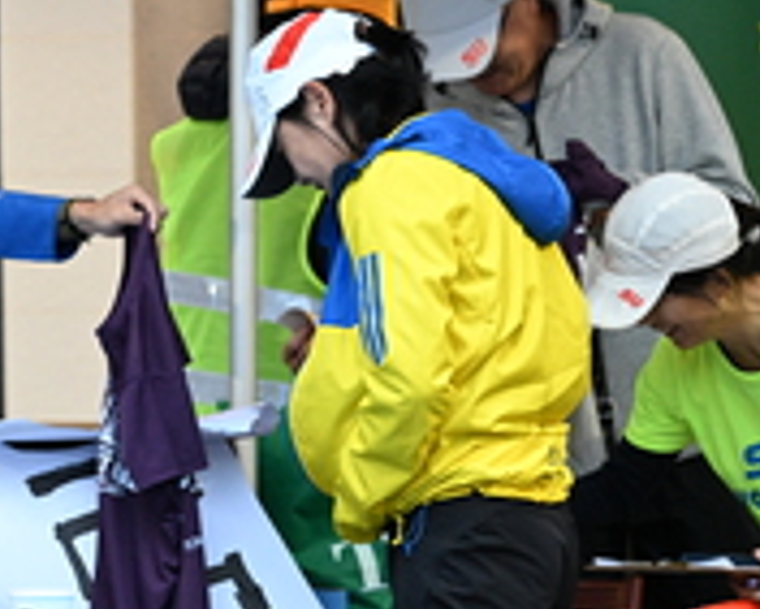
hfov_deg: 5.5
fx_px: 7922
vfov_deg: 4.4
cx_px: -173
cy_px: 162
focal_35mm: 352
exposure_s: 1/200
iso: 3200
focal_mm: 120
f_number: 4
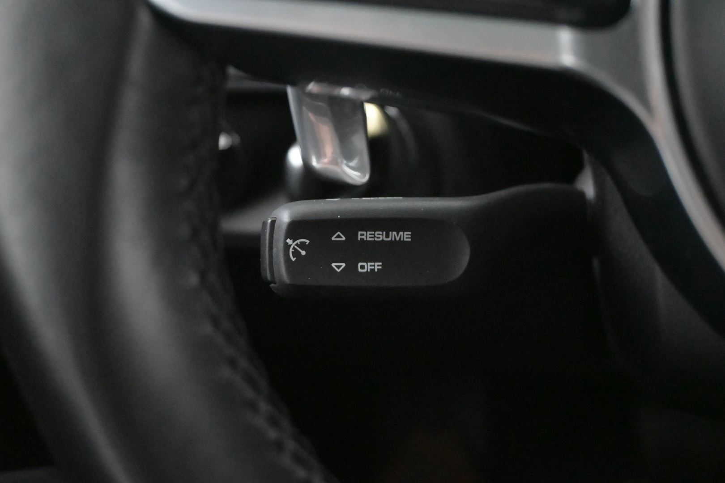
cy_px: 242
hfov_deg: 43.6
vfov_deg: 29.9
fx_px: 906
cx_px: 362
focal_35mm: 45
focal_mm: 30
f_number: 4.8
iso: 12800
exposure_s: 1/50
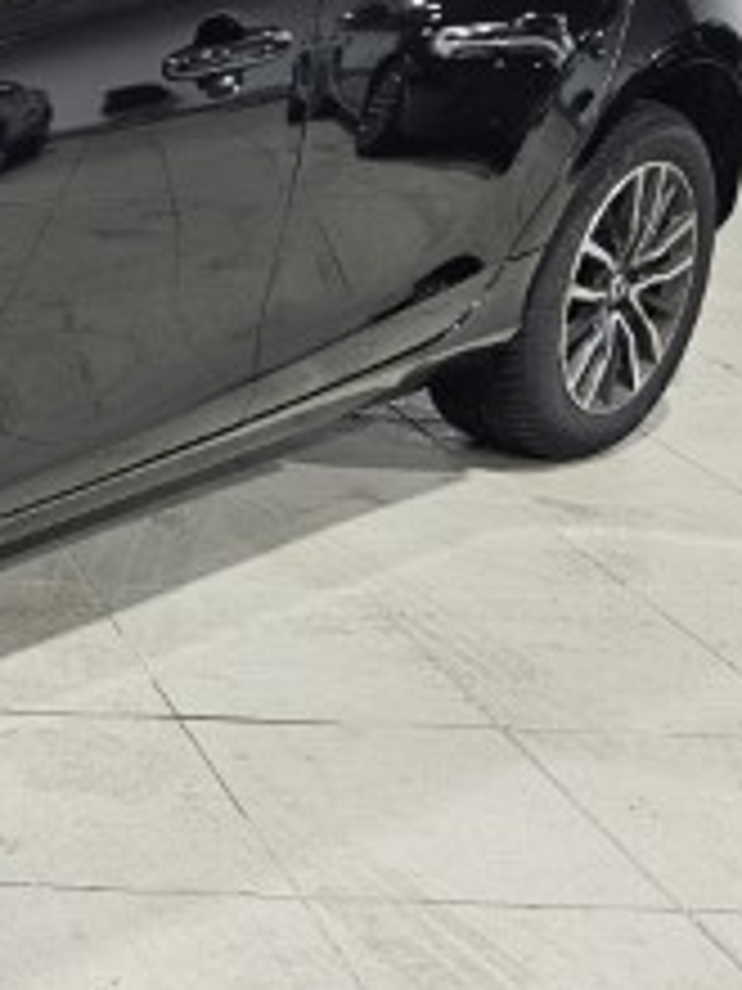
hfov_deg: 17.9
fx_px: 1915
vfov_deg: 28.8
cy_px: 328
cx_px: -558
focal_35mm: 67
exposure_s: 1/100
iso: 160
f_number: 1.7
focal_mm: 6.3
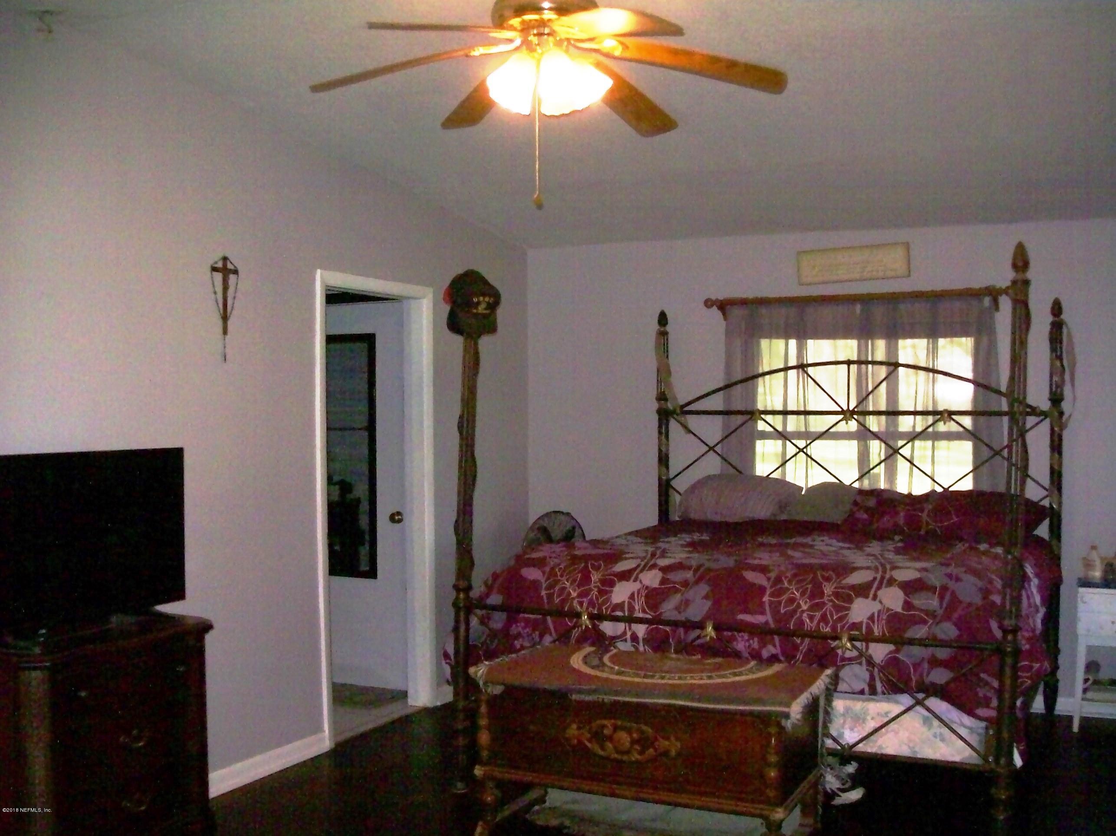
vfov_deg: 39.6
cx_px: 558
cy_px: 418
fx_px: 1160
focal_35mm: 36
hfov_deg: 51.4
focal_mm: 6
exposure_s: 1/64
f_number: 2.7
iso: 160
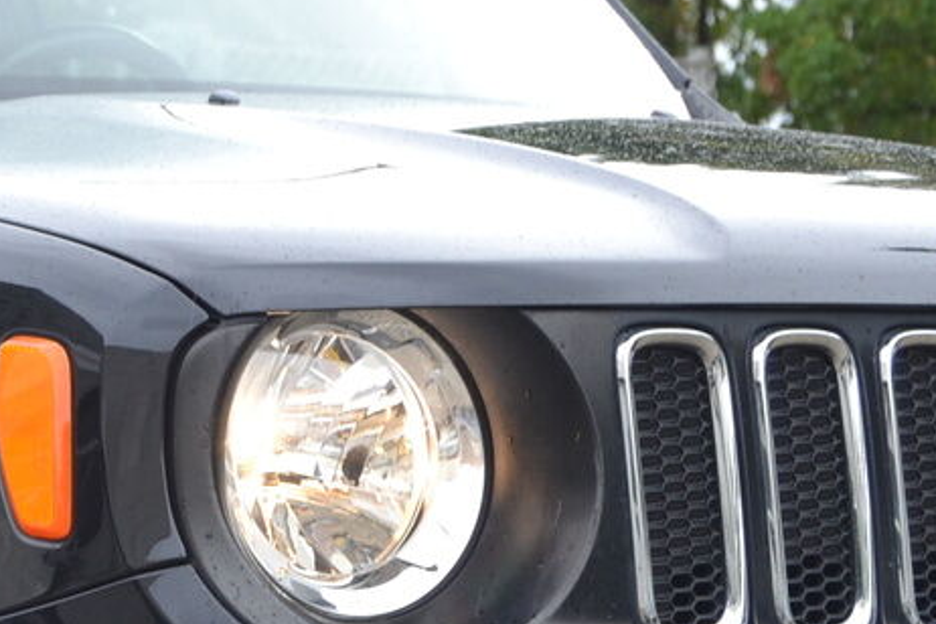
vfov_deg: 7.3
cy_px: 583
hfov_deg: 10.8
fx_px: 4862
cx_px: -115
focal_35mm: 187
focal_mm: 30
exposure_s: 1/125
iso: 160
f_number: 5.6
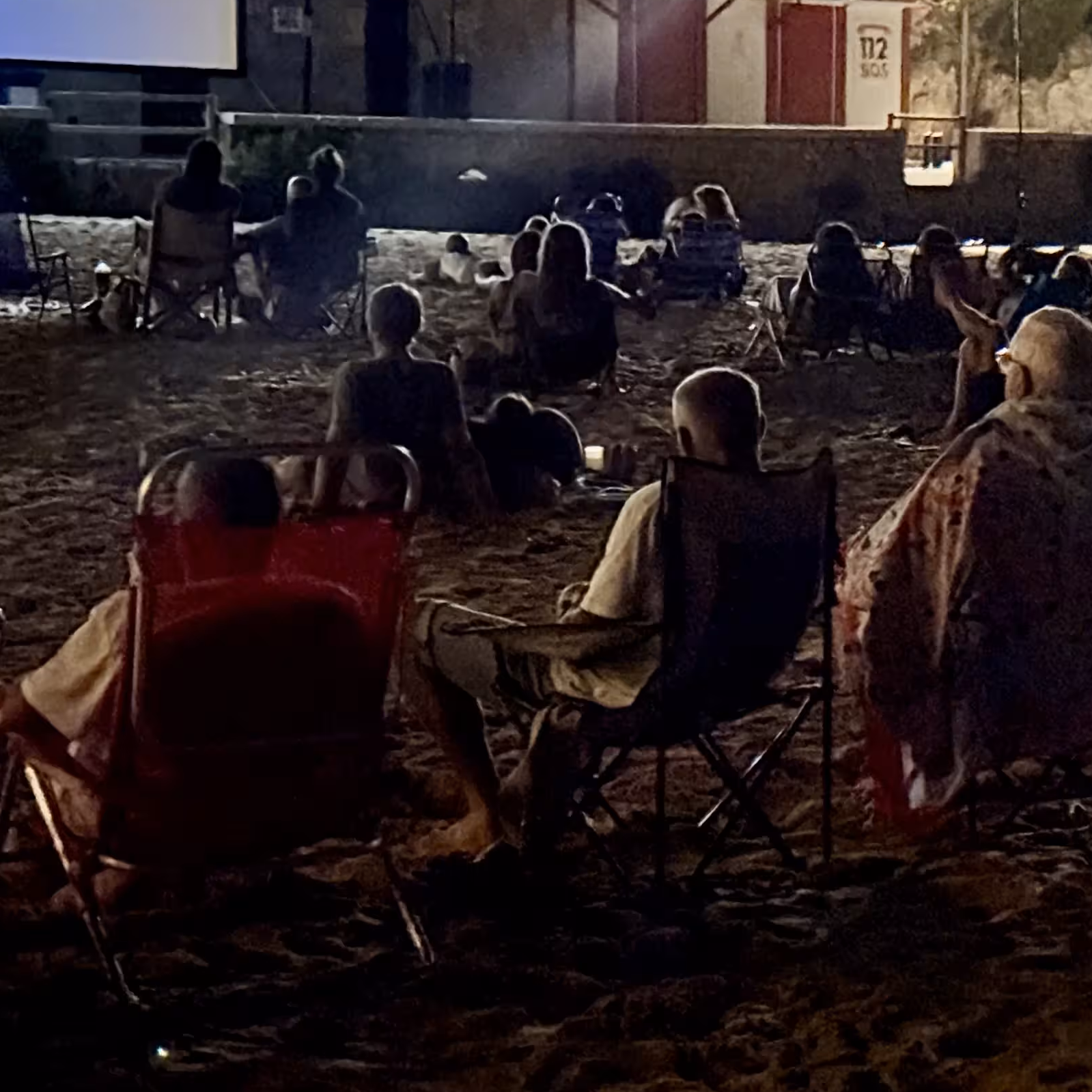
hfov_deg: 16.1
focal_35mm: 107
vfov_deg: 16.3
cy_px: 499
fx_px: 3819
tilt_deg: -4.4
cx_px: 904
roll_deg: -0.7
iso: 10000
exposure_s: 1/17
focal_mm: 6.76
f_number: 1.78
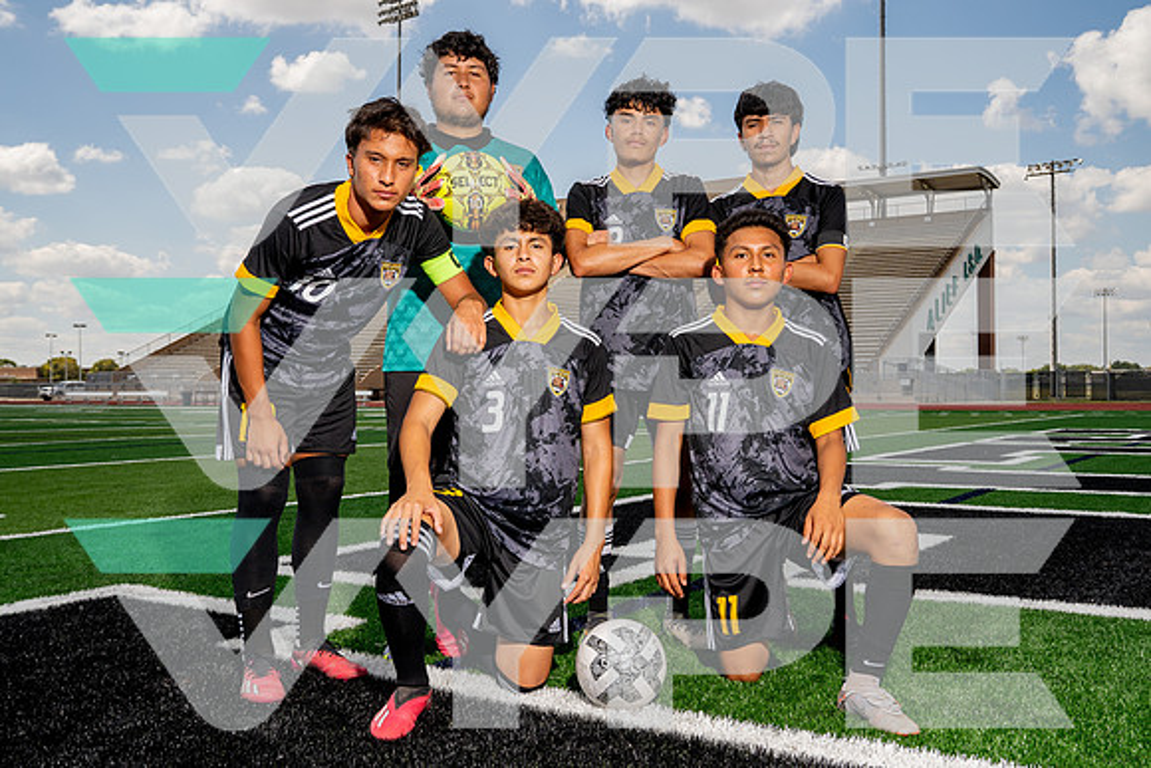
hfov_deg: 54.3
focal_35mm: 35
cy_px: 379
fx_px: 1123
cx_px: 568
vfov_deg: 37.8
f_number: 9
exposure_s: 1/250
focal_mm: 33
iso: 160
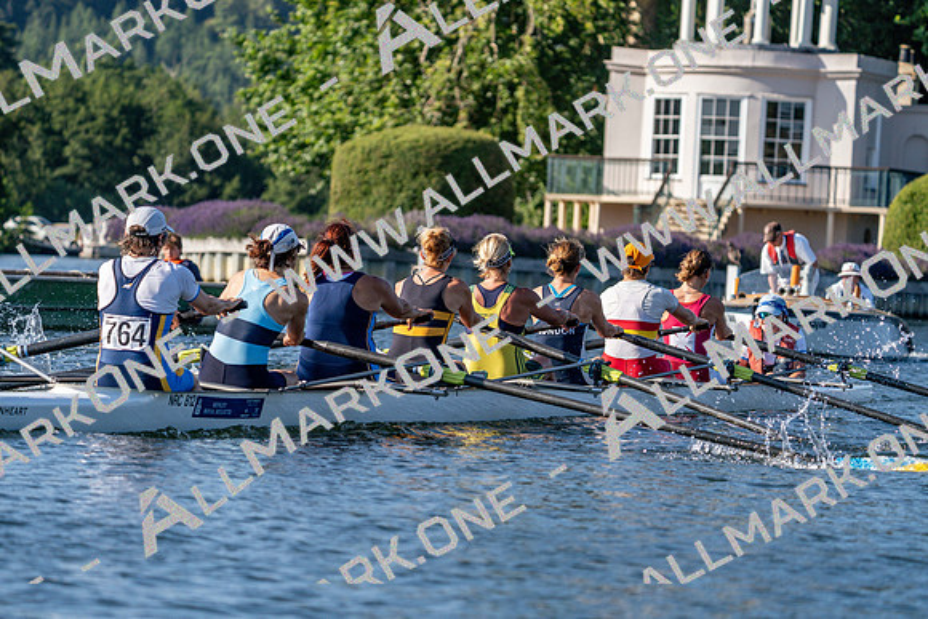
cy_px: 310
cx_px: 464
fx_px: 5157
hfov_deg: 10.3
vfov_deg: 6.9
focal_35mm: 200
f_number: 5.6
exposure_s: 1/1600
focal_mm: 200
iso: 250
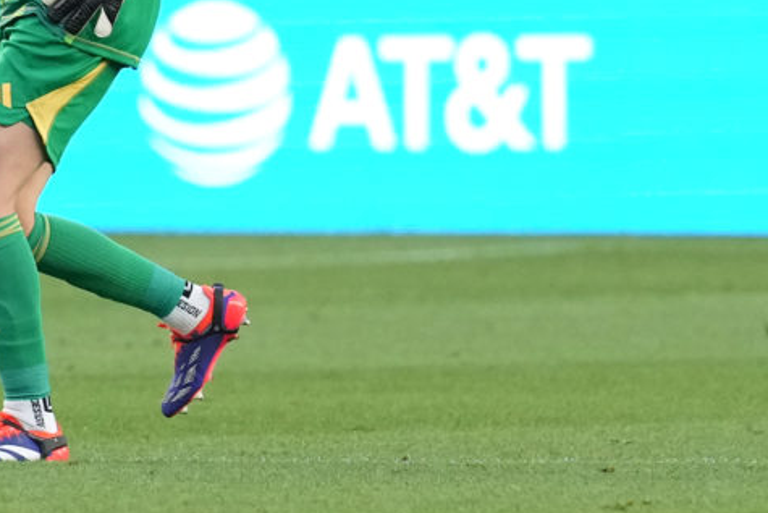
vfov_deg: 2.1
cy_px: -1
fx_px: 13806
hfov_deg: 3.2
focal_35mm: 647
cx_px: 58
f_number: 3.5
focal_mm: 300
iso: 2500
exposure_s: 1/1250
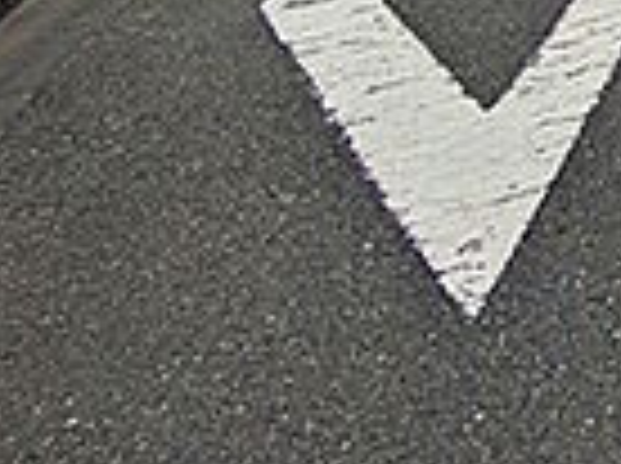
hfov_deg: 19.9
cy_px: -441
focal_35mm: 61
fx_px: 1092
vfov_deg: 17.6
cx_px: 1192
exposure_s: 1/515
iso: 51
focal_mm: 1.83
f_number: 2.2
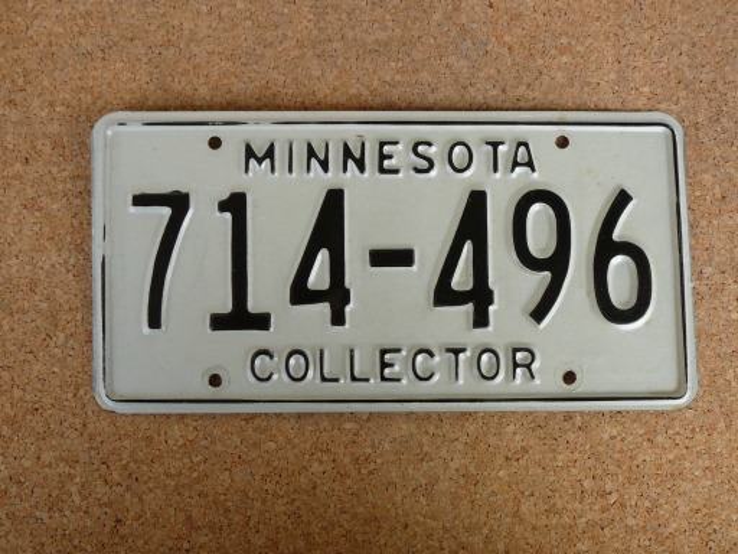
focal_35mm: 41
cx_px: 369
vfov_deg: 35.1
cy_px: 277
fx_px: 874
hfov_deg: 45.8
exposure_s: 1/125
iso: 80
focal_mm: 6.1
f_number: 3.1
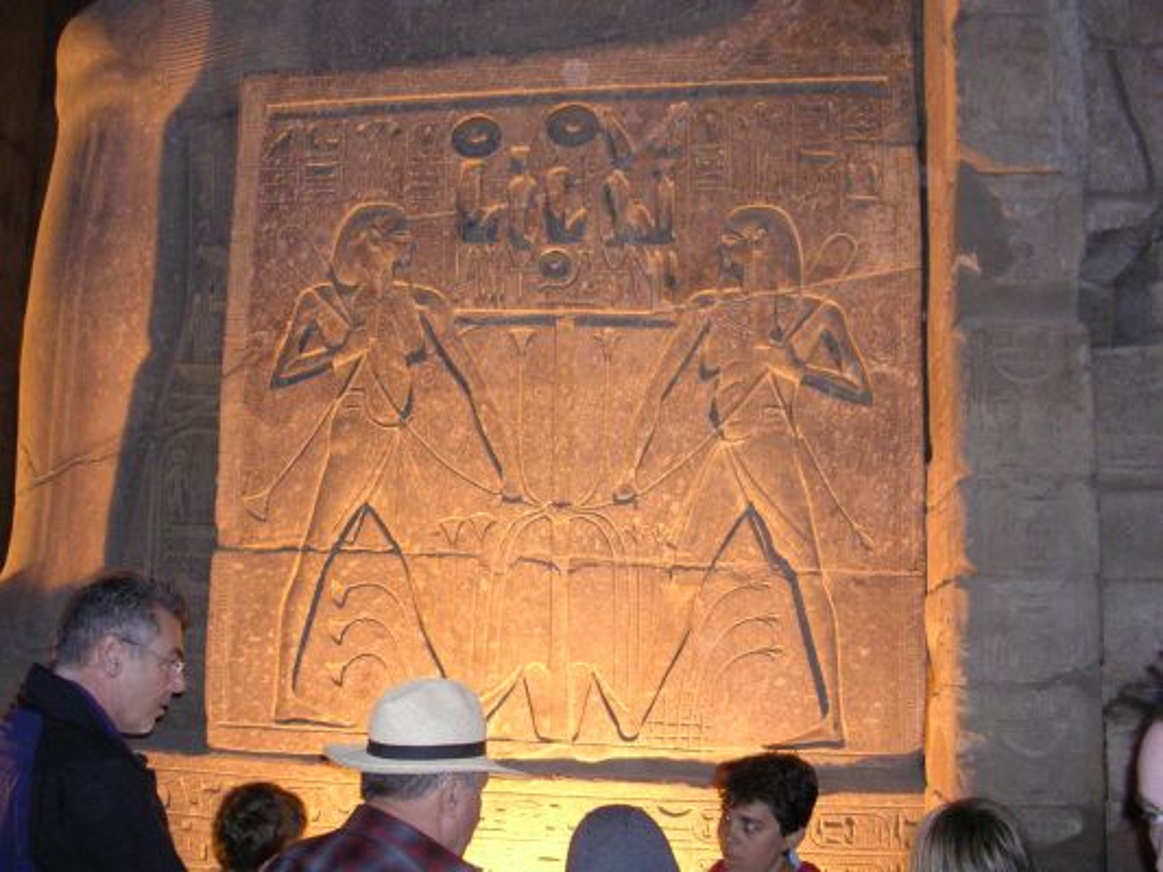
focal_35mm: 38
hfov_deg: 49.0
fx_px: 1277
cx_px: 582
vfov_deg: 37.7
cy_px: 436
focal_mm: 5.8
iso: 200
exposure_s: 1/13.2
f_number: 2.8
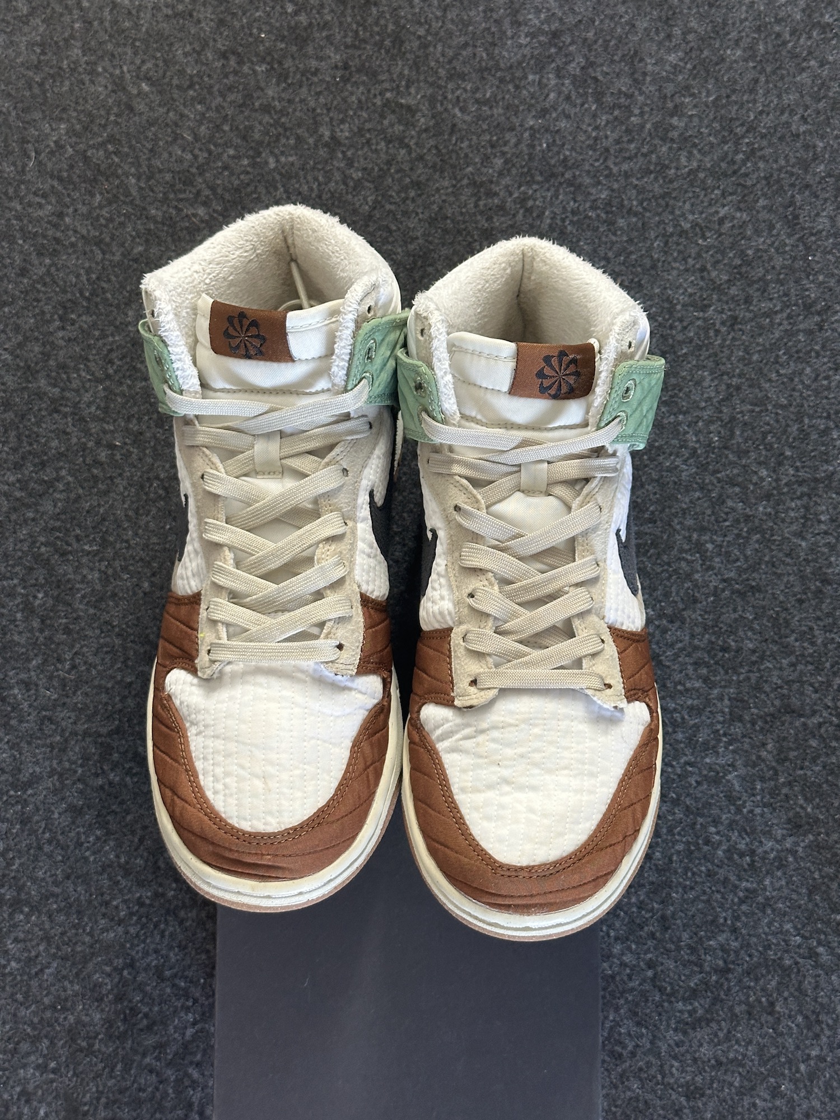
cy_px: 560
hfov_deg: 30.3
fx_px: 1553
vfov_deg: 39.7
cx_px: 420
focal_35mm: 48
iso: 250
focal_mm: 6.86
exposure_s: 1/50
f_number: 1.78
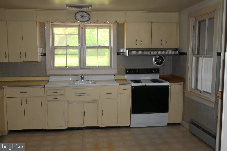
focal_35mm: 34
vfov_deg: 39.1
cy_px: 76
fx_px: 213
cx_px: 114
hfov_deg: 56.2
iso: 560
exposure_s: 1/60
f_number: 4
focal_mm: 22.5
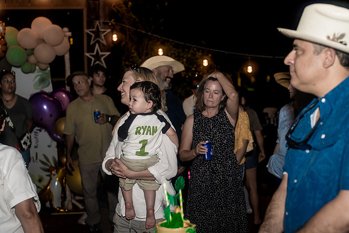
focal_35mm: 53
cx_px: 174
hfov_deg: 37.5
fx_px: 514
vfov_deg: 25.5
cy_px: 116
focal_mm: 53
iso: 2000
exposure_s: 1/200
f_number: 3.2
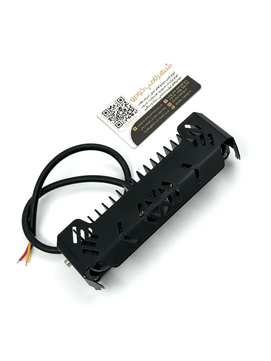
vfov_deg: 39.7
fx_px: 501
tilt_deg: -62.9
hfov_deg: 30.3
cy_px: 180
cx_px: 136
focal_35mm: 48
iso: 64
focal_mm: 6.86
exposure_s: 1/672
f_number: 1.78
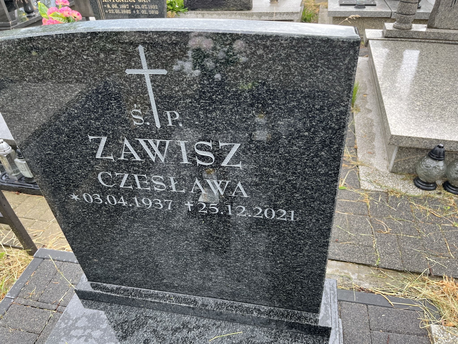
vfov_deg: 53.1
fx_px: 344
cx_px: 229
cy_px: 172
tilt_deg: -38.5
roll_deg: +4.5
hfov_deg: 67.3
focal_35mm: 26
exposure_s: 1/222
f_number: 1.6
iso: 50
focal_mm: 5.1
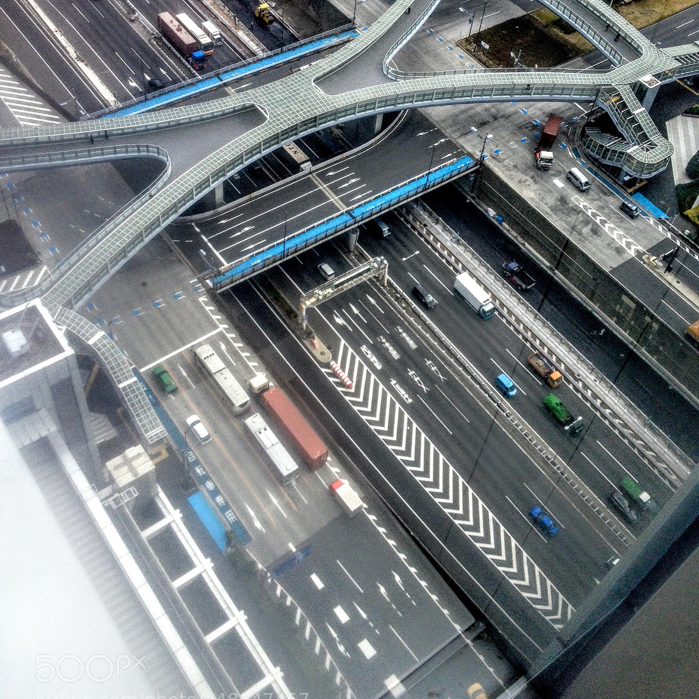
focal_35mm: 42
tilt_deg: -49.6
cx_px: 355
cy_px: 272
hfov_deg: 40.0
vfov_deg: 39.8
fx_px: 960
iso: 50
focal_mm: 4.28
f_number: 2.4
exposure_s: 1/502
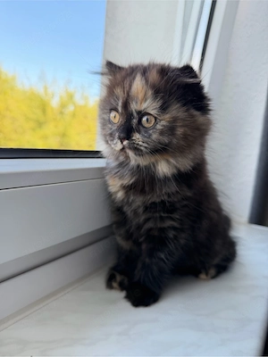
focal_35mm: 24
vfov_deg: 71.6
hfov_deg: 56.8
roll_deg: -5.1
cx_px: 134
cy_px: 178
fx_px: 248
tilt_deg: -9.2
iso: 200
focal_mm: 6.76
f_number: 1.78
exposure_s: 1/180
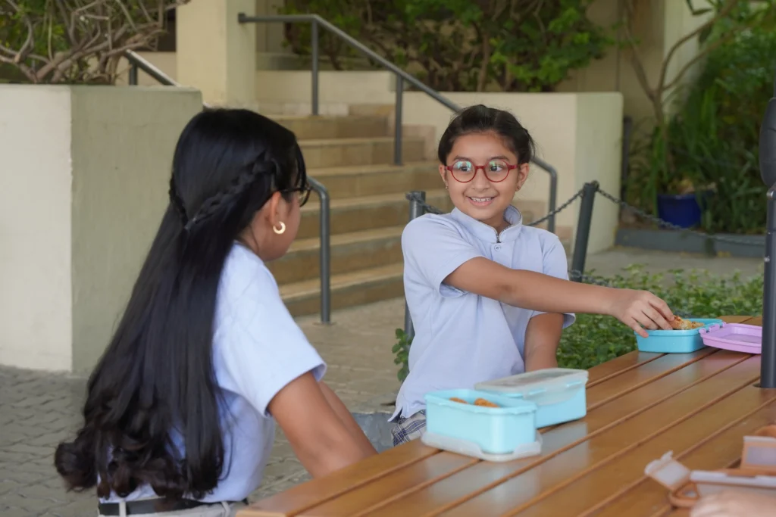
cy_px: 258
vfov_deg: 18.9
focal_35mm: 72
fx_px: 1552
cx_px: 388
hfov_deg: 28.1
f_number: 4
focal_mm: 48
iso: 200
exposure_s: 1/160
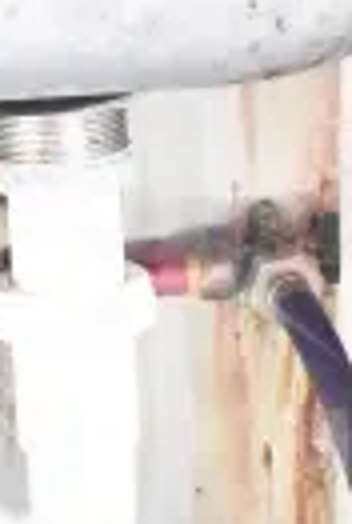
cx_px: -104
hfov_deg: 7.3
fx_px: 2743
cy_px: 280
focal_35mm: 188
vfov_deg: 10.9
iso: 6400
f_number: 7.1
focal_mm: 18
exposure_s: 1/200
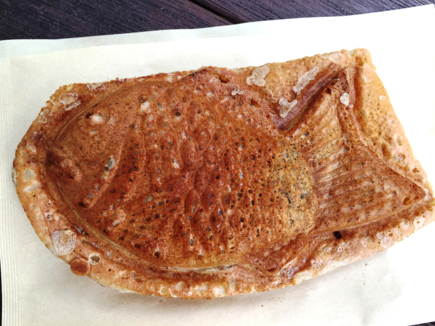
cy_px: 163
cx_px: 218
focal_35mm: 29
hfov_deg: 61.7
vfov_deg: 48.2
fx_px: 364
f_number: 2.2
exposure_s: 1/136
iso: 32
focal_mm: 4.15
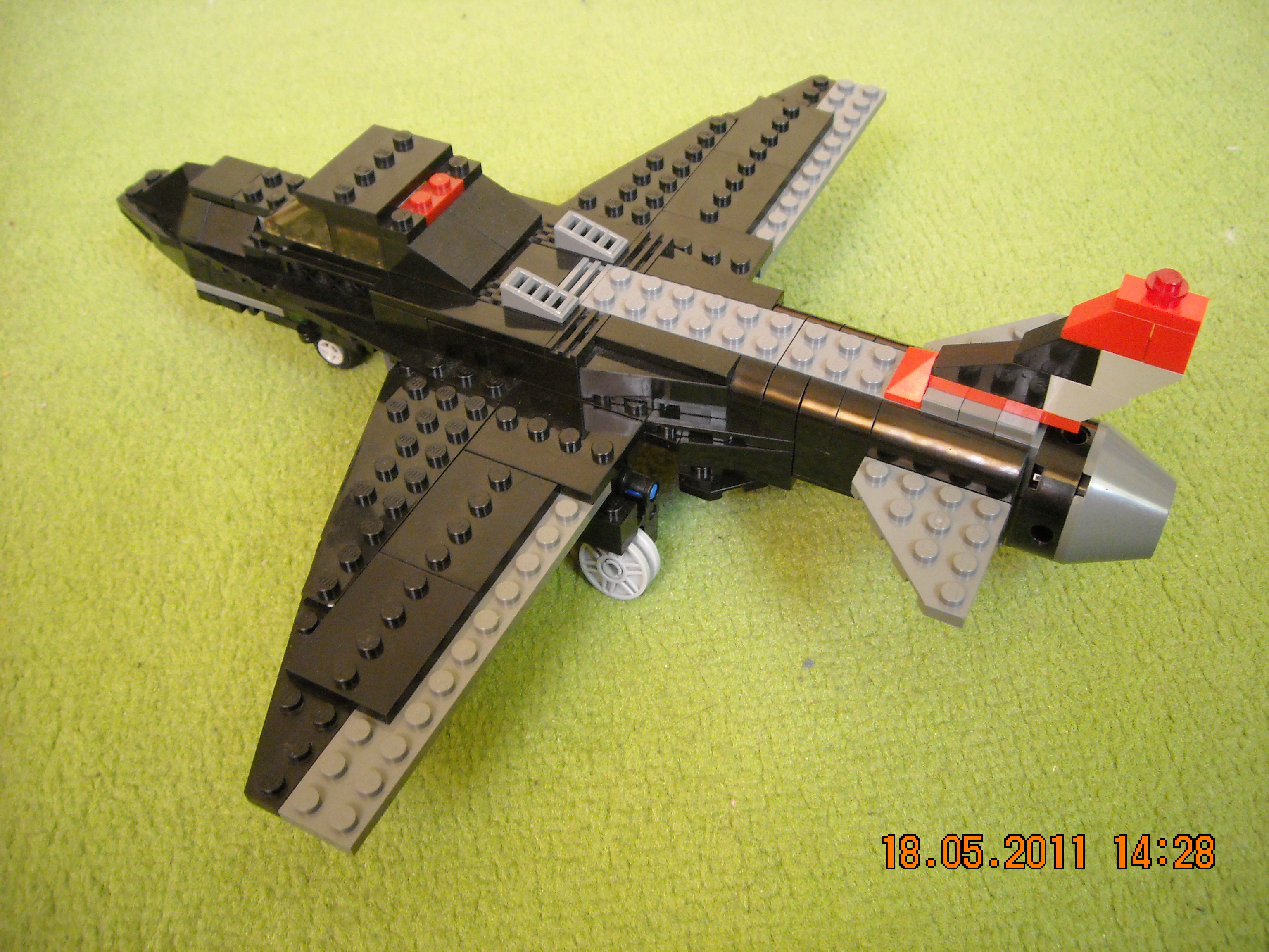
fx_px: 1283
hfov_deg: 52.6
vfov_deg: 40.7
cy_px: 476
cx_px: 634
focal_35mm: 35
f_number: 2.8
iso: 400
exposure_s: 1/15
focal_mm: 5.7
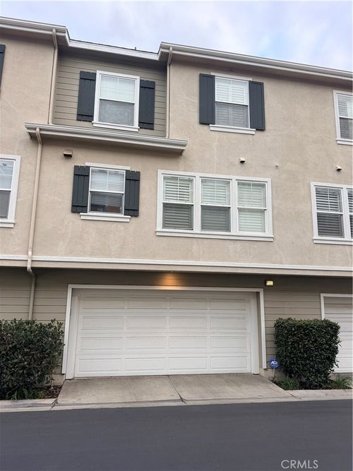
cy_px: 236
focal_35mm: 24
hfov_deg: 56.8
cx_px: 176
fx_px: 326
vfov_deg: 71.6
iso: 100
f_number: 1.78
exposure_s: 1/445
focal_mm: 6.76
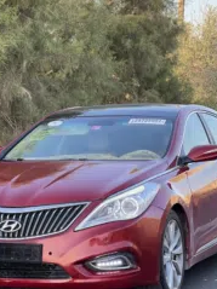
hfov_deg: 11.5
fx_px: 1079
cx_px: 105
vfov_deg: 15.3
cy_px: 92
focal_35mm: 129
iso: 80
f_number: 2.8
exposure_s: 1/121
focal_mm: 9
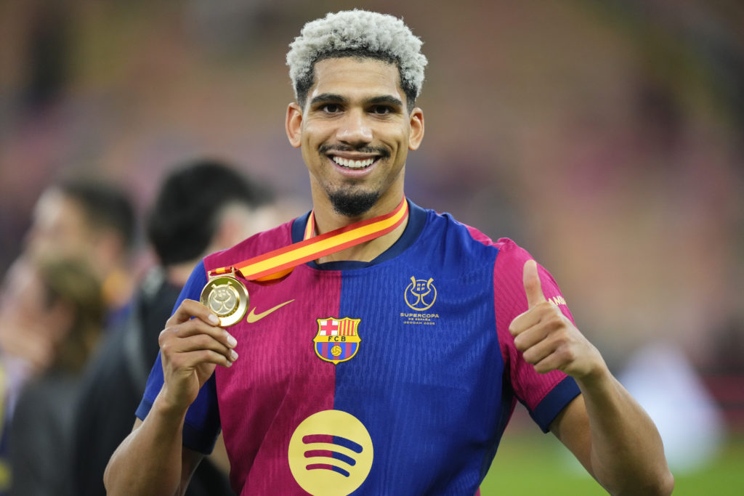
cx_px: 372
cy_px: 248
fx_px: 8267
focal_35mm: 400
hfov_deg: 5.2
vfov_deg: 3.4
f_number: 2.8
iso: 3200
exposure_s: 1/2000
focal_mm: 400
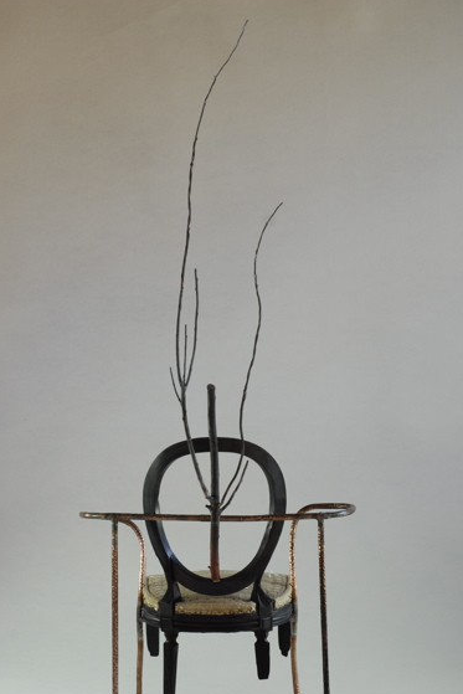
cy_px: 412
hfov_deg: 16.5
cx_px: 208
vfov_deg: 24.4
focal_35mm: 83
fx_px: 1600
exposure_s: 1/4
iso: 200
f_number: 7.1
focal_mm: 46
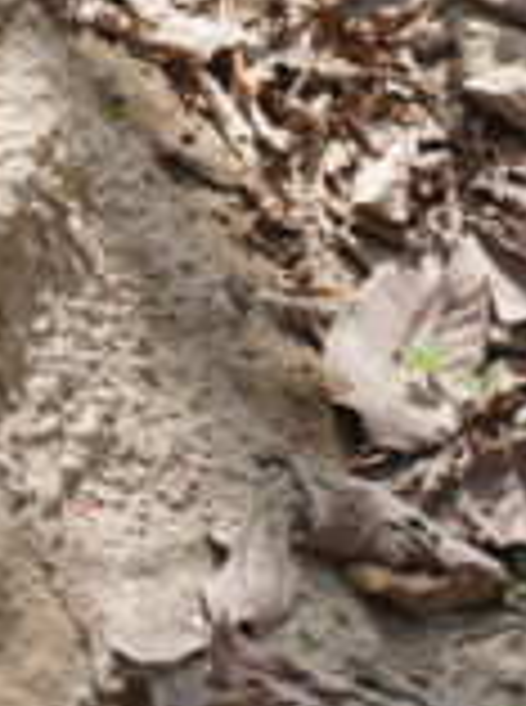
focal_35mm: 140
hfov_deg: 10.2
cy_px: 155
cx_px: -292
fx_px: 2848
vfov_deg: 14.1
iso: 100
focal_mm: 38
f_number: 5.6
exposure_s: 1/160
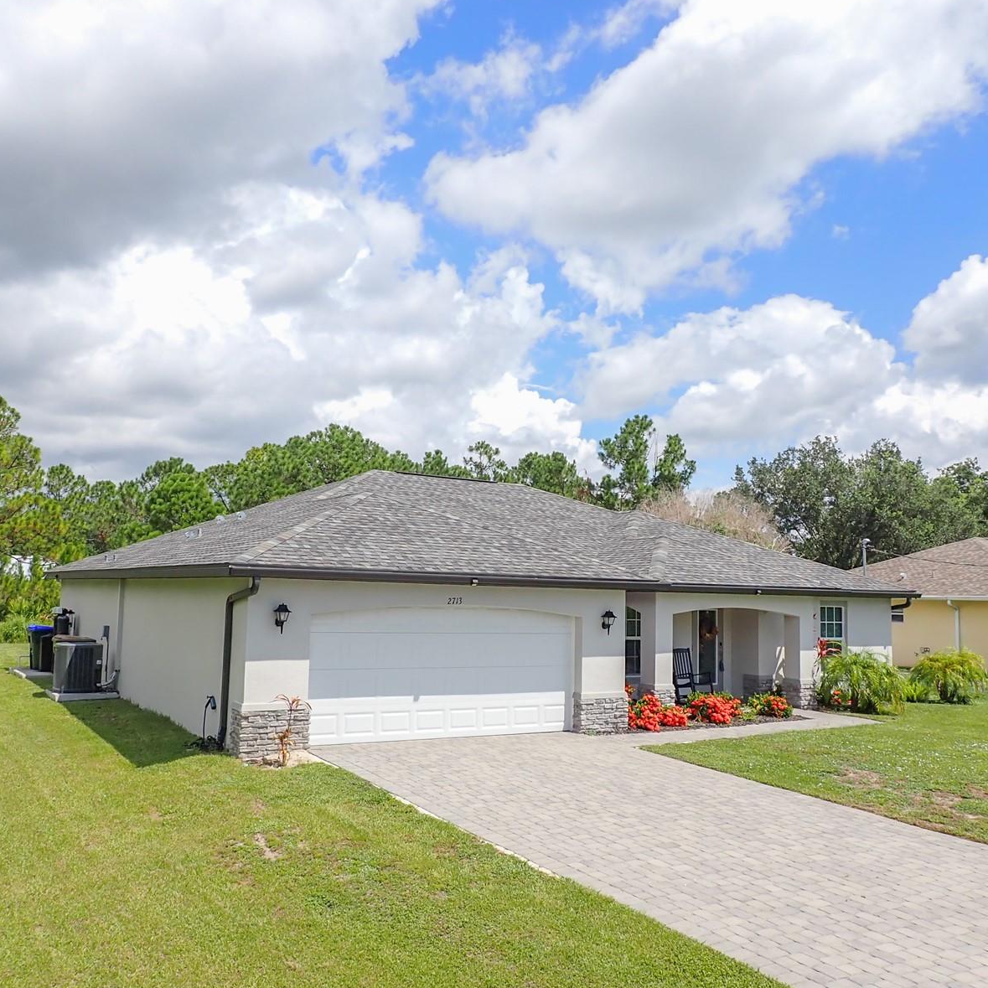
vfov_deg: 54.0
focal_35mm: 30
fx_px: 969
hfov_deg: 54.0
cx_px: 478
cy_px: 492
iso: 100
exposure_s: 1/250
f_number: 8
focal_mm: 4.5
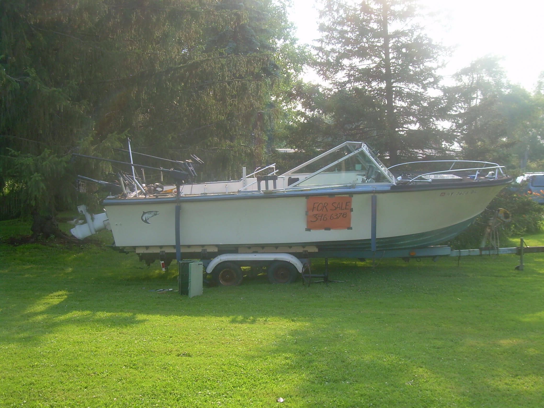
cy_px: 204
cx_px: 272
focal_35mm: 47
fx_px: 739
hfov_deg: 40.4
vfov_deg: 30.9
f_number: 5
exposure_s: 1/115
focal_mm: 7.7
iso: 50
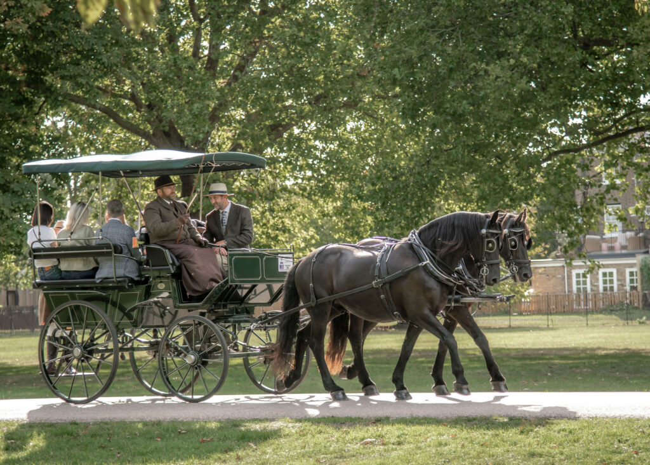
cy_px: 232
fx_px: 2815
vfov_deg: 9.4
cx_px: 359
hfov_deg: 13.2
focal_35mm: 152
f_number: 4.5
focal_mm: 92
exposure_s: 1/500
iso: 400
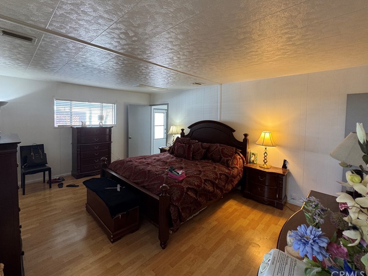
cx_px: 174
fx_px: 170
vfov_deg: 77.9
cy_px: 123
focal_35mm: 16
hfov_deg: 94.4
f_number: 2.2
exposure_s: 1/60
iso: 160
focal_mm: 2.22
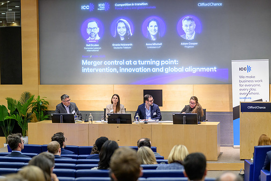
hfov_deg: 23.8
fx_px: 643
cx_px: 136
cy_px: 90
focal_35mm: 85
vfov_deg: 16.0
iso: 1100
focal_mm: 85
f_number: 2.8
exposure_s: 1/125
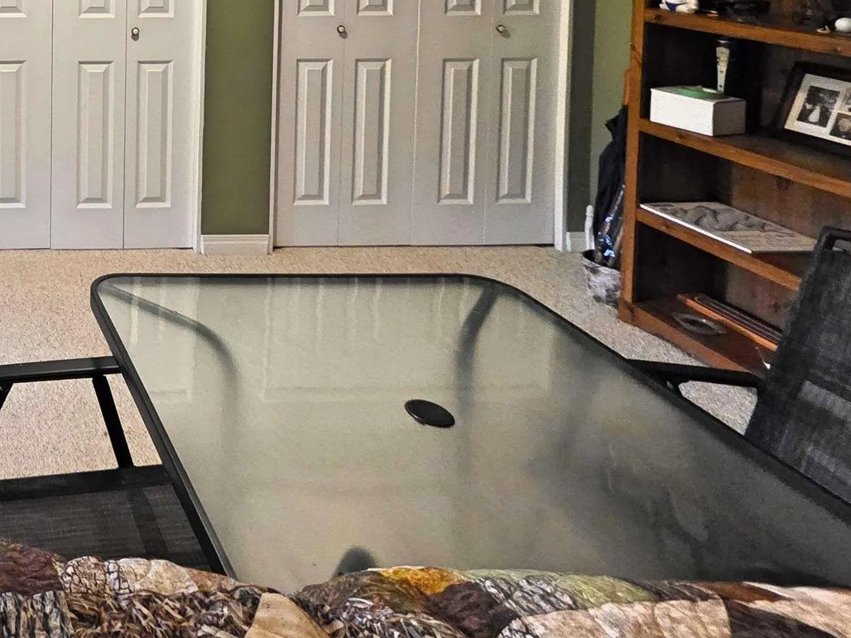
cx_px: -100
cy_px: -59
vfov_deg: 38.8
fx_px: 737
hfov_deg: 44.5
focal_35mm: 30
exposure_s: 1/60
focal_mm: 2.2
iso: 800
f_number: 1.9
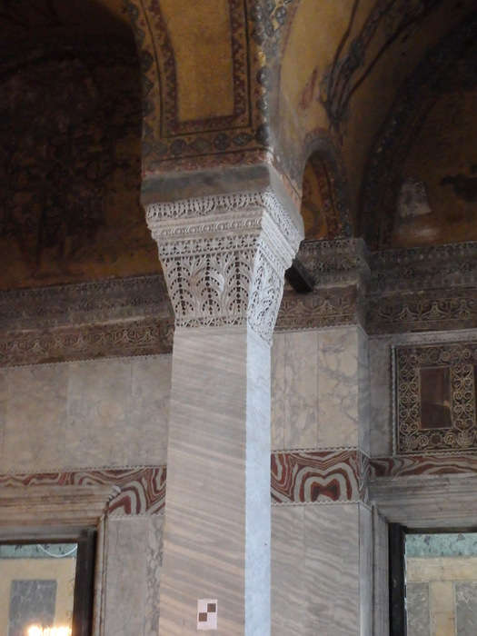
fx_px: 1102
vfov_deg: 32.2
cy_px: 318
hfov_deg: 24.4
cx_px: 238
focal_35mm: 60
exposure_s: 1/8
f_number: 5.3
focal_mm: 10.7
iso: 1600
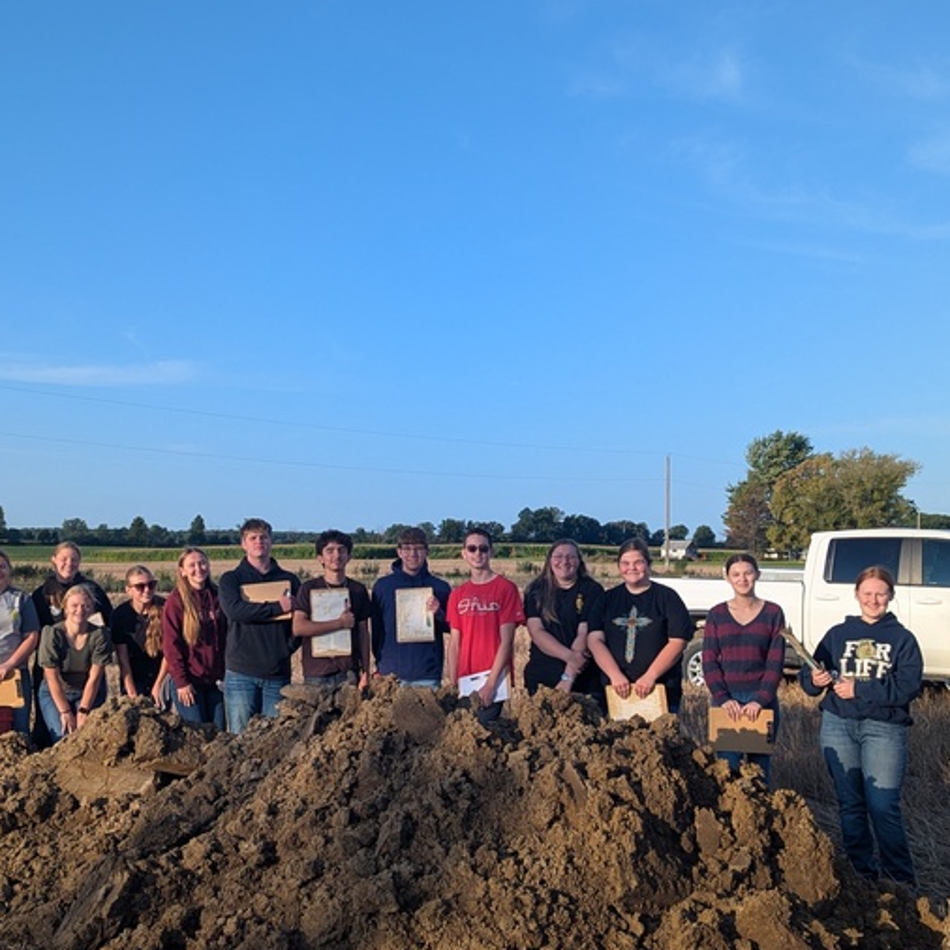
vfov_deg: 39.1
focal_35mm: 43
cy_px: 517
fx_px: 1335
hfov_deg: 39.2
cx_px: 462
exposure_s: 1/1258
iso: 43
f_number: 1.85
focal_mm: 6.81
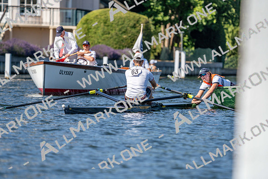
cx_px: 134
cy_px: 90
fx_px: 2412
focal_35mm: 324
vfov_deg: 4.2
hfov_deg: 6.4
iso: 200
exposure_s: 1/1600
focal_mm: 324
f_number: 6.3
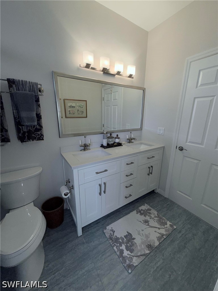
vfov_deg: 102.1
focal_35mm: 14
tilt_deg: -15.2
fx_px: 118
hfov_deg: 85.7
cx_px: 109
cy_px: 146
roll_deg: -0.8
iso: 32
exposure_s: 1/120
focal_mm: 2.22
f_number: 2.2
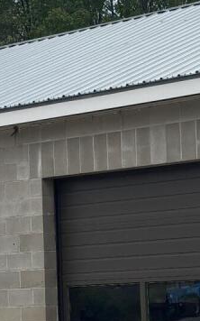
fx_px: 1354
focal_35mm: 155
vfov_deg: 13.5
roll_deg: +2.7
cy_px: 245
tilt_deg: +2.6
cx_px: 112
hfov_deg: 8.4
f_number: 1.6
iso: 50
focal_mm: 5.96
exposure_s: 1/1949
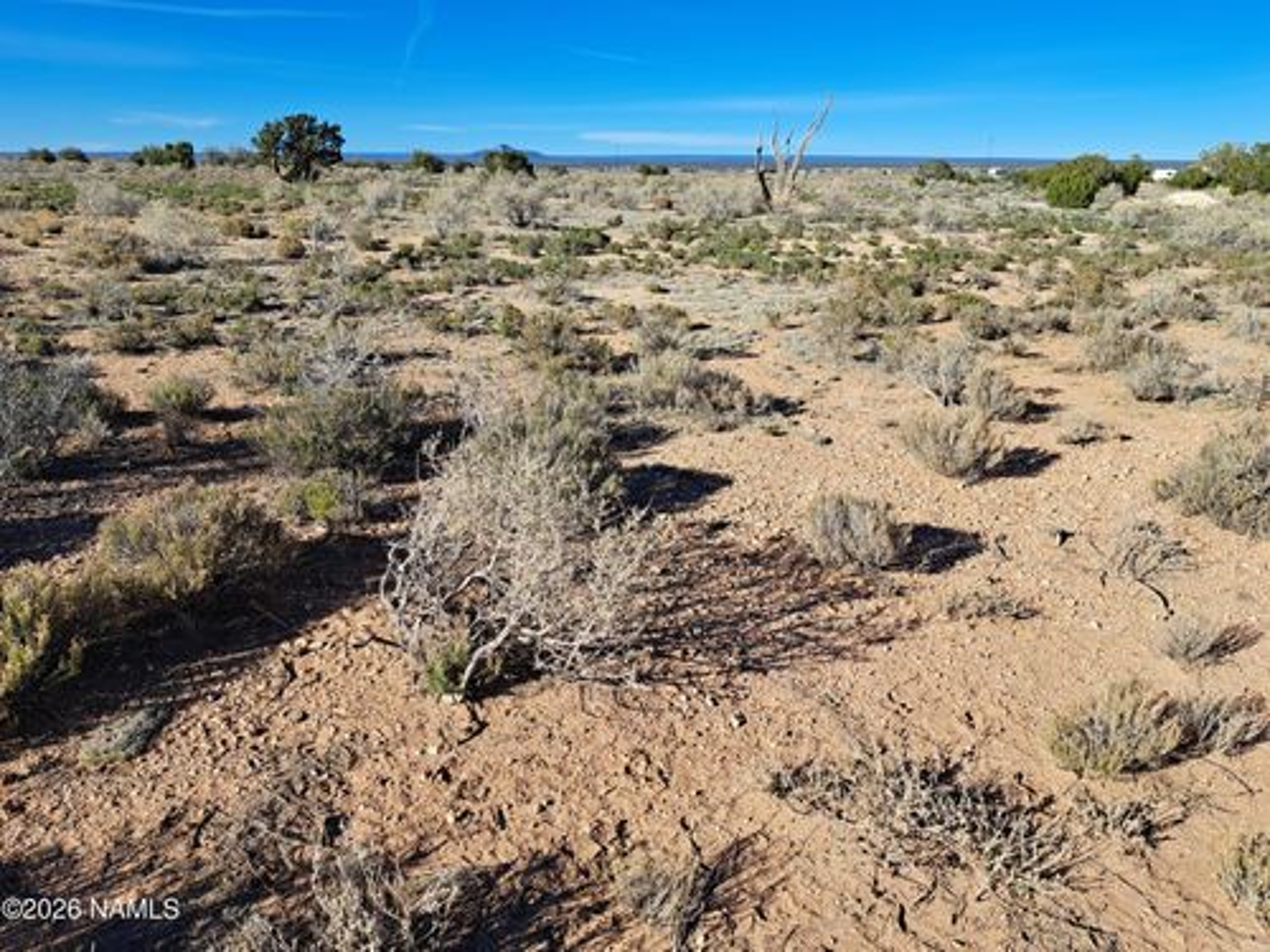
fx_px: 881
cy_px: 476
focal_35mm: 24
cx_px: 635
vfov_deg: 56.8
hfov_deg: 71.6
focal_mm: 5.23
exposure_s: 1/1022
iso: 50
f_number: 1.8
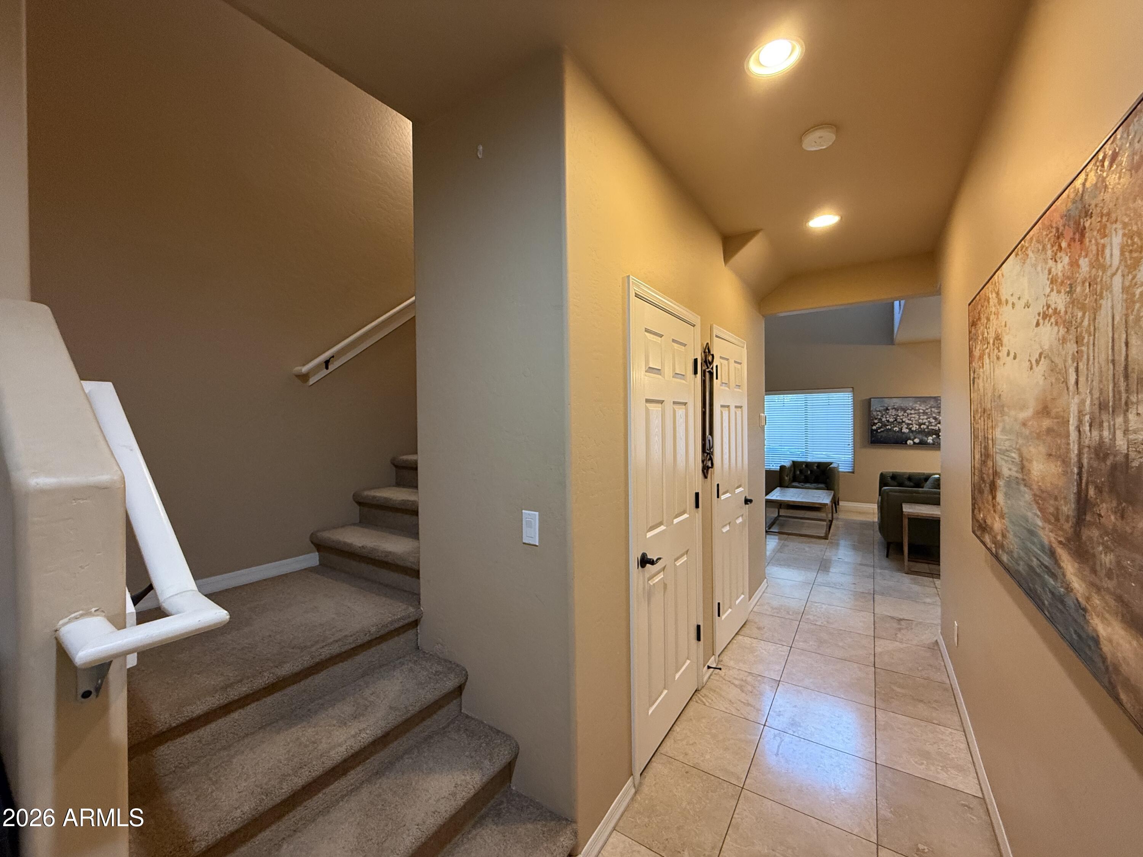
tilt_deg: +0.2
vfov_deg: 85.7
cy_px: 428
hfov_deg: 102.1
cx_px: 572
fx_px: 462
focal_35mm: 14
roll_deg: +0.2
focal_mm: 2.22
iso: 400
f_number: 2.2
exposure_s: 1/60
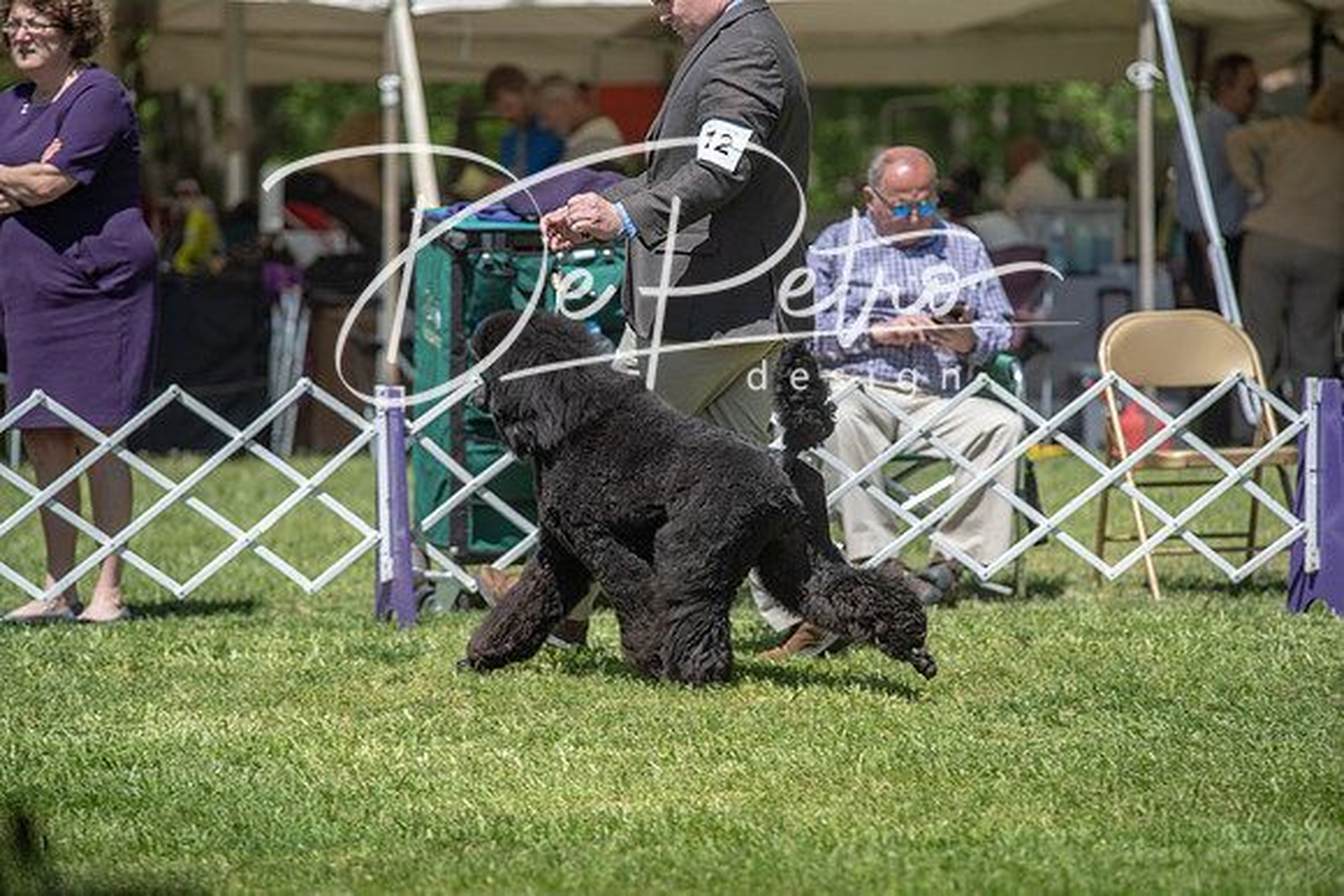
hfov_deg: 11.4
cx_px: 672
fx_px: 6721
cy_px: 448
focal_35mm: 180
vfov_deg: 7.6
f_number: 5
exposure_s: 1/400
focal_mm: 180
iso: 100
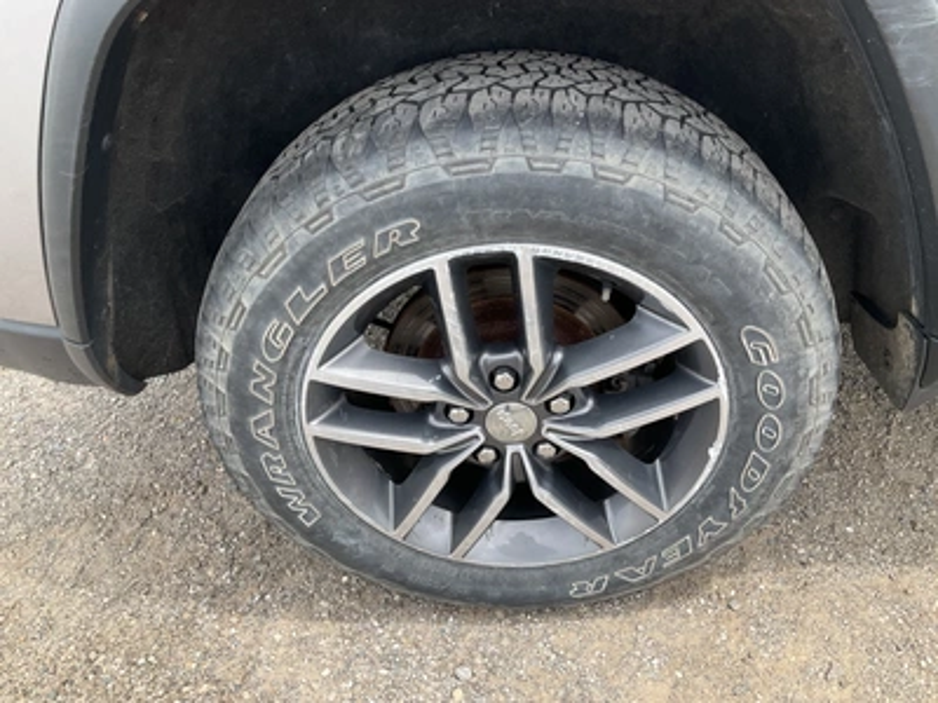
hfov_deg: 61.7
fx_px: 786
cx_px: 469
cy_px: 352
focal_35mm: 29
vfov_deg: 48.2
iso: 25
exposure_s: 1/348
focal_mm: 3
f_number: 1.8
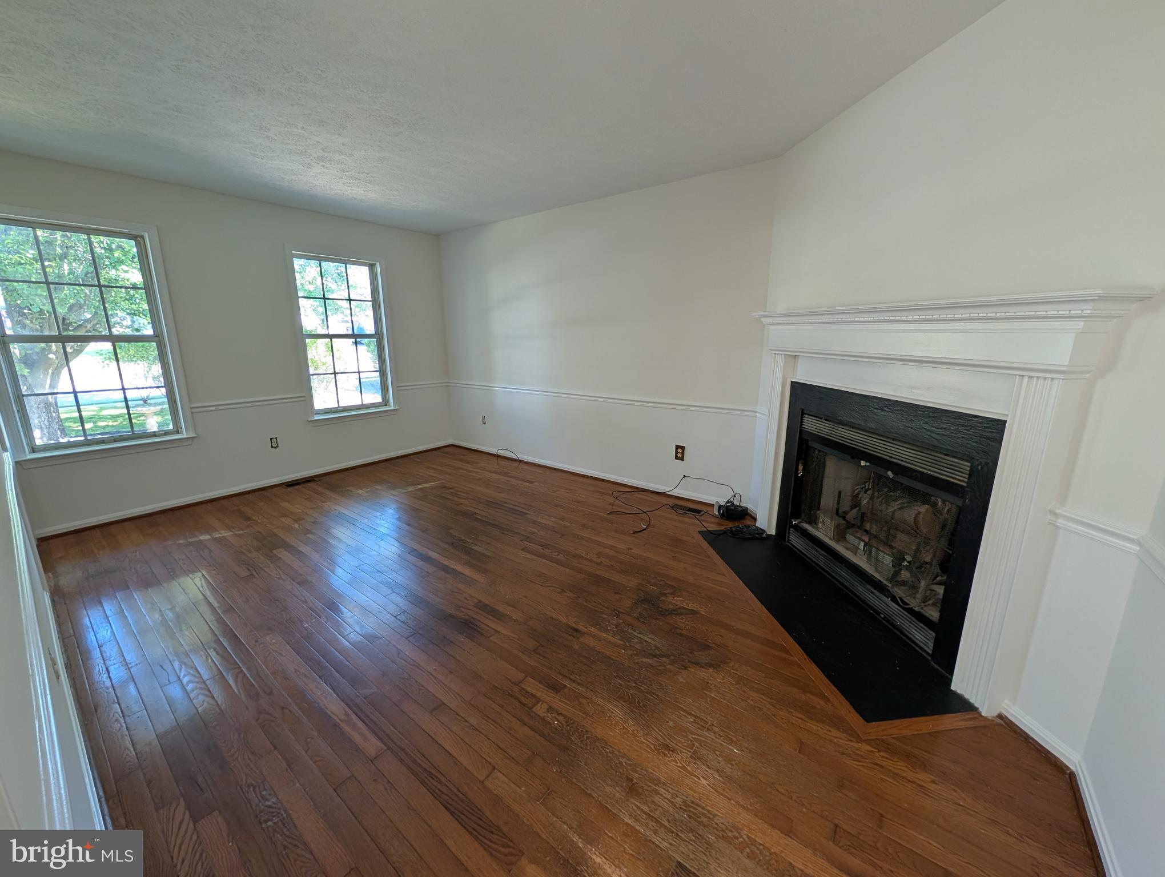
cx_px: 582
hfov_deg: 110.5
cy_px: 438
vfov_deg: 94.6
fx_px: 404
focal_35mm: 12
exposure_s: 1/68.1
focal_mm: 2.02
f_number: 1.7
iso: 78
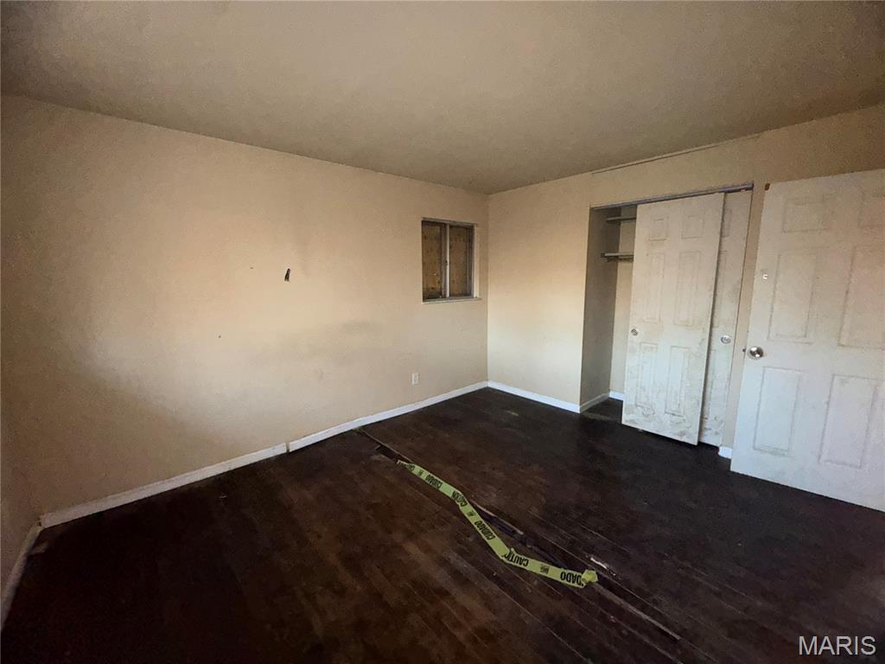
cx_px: 442
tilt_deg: -9.6
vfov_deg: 85.7
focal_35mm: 14
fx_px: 358
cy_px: 332
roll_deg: +0.8
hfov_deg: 102.1
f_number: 2.2
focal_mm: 2.22
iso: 400
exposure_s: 1/60
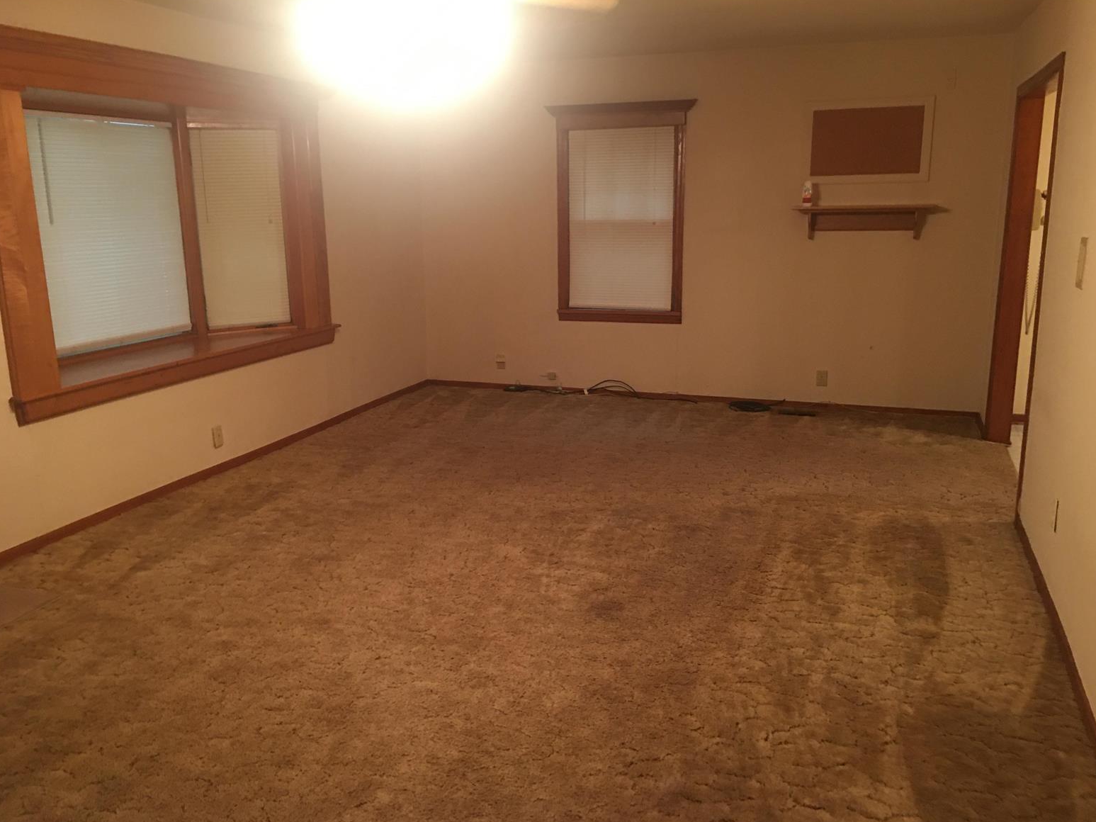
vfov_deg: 46.8
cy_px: 418
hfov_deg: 60.0
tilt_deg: -10.0
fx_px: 950
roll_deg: -0.5
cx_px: 550
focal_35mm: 30
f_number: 2.2
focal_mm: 4.15
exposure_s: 1/10
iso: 80
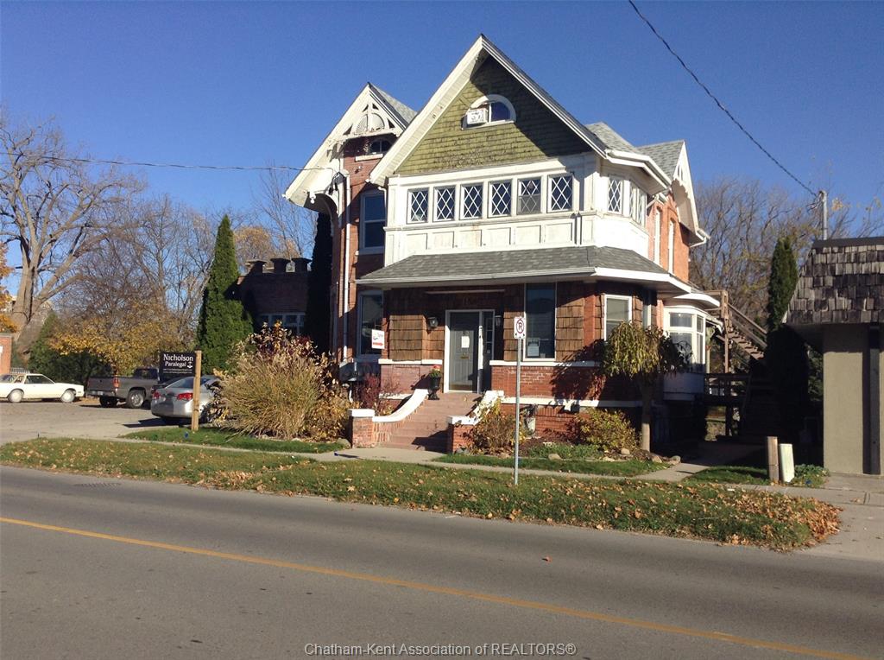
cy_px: 330
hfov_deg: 55.4
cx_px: 442
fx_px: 841
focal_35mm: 33
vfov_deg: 42.8
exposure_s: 1/1259
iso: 25
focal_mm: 3.3
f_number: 2.4
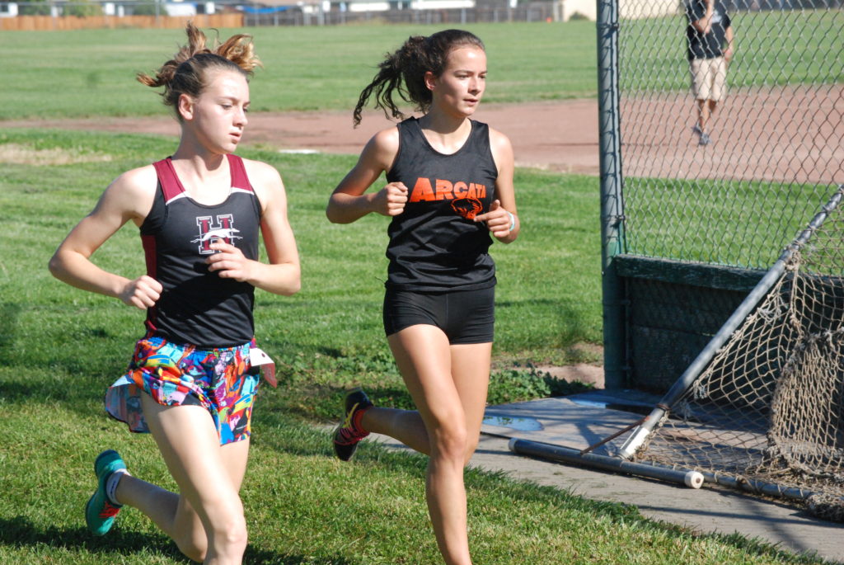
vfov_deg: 9.0
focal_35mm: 153
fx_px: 3590
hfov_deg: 13.4
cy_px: 282
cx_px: 422
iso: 1000
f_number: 10
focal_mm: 102
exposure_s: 1/1600
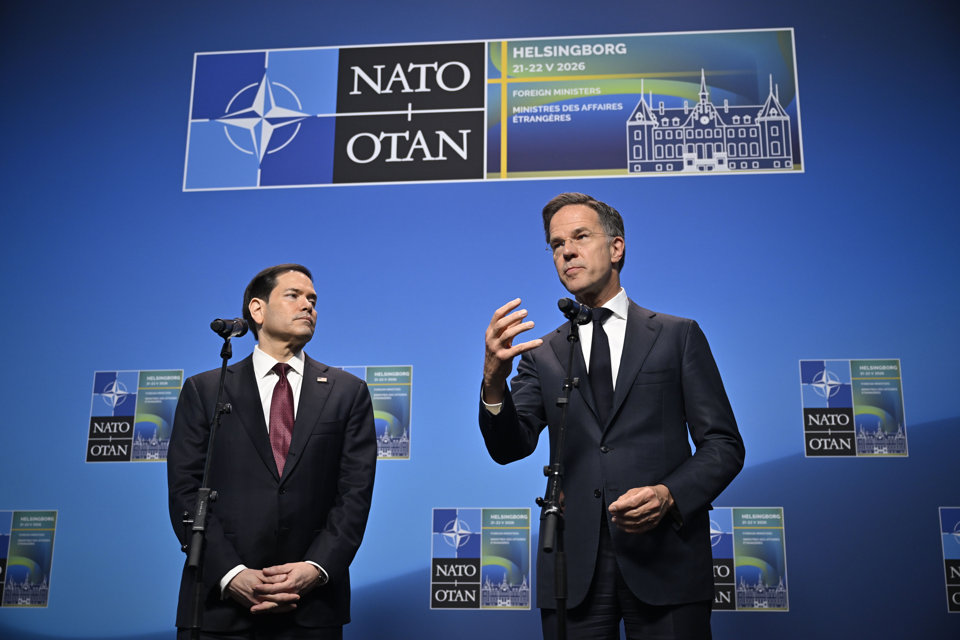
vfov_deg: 31.2
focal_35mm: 43
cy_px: 320
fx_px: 1147
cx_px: 480
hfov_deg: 45.4
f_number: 3.5
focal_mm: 43
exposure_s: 1/500
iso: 900
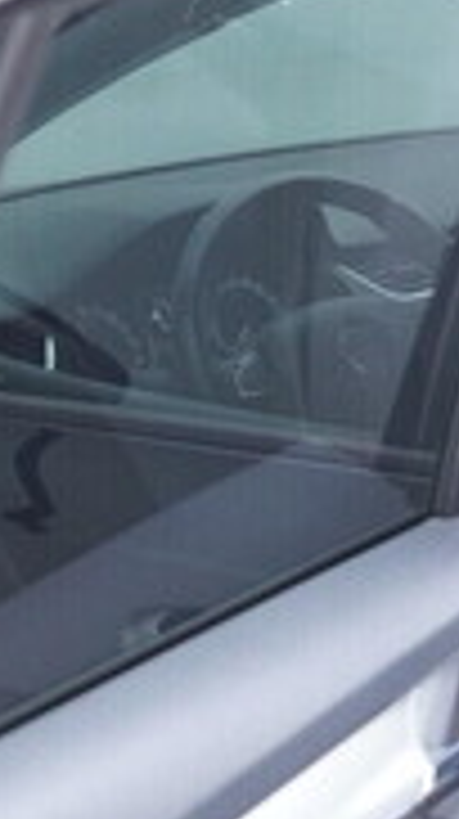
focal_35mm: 114
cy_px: 727
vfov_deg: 18.5
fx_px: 2474
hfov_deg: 9.8
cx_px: 922
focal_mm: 24
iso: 1000
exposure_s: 1/40
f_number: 2.8
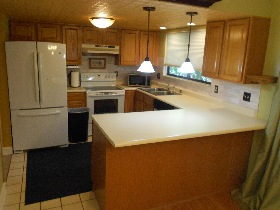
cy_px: 105
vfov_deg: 48.2
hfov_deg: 61.7
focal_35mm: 29
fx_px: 235
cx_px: 140
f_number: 3.4
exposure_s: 1/50
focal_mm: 5.1
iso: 400
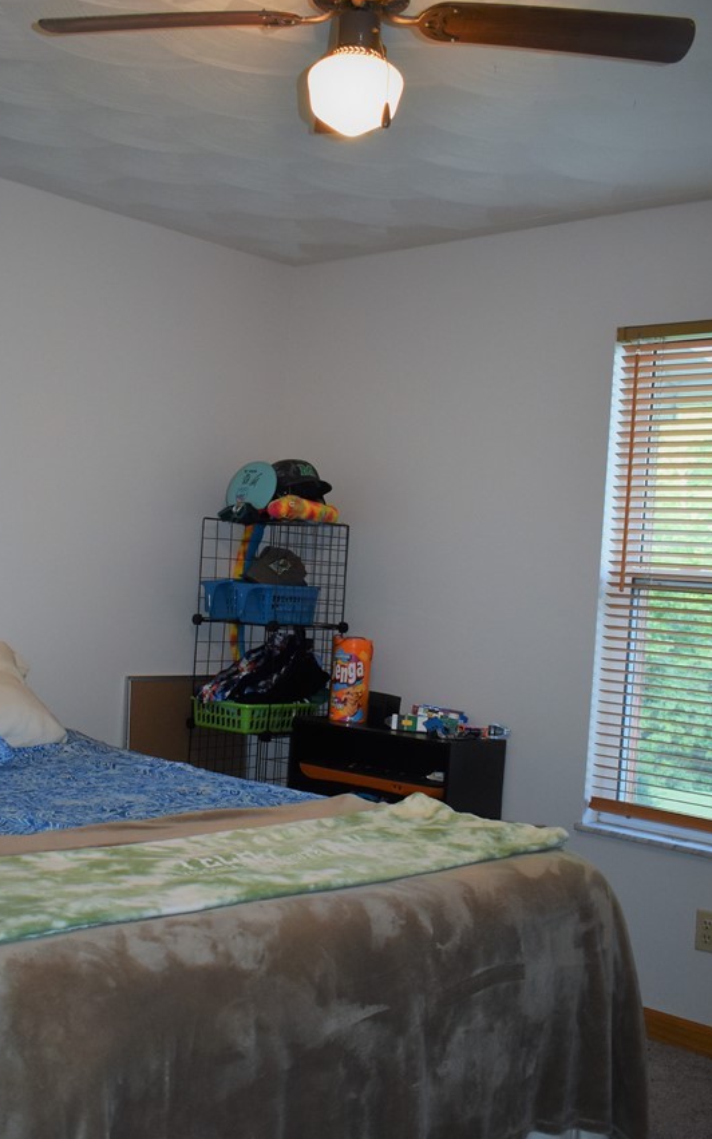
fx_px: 1211
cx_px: 250
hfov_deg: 32.6
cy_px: 584
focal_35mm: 39
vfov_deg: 50.4
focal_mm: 20
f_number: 3.5
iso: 800
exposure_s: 1/125
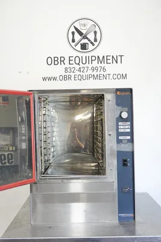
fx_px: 362
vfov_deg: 36.9
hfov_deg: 25.1
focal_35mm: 54
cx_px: 80
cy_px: 121
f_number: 4
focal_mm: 19.84
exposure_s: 1/60
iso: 1600
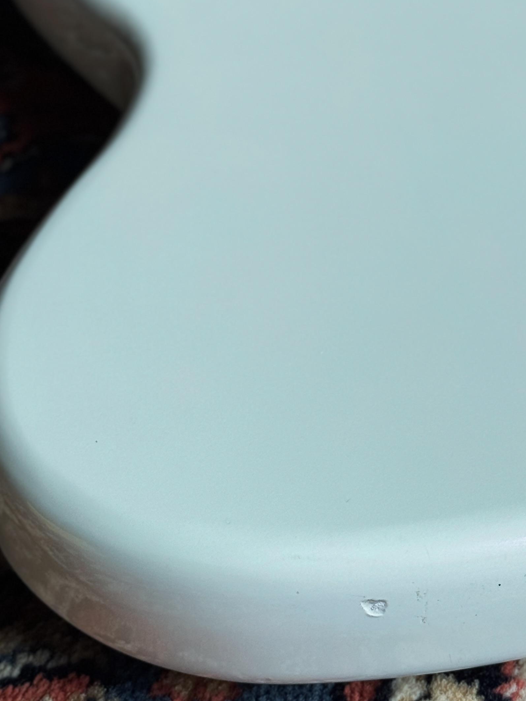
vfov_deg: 21.5
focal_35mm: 91
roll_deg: +2.2
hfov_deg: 16.2
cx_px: 398
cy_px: 240
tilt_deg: -34.4
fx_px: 1844
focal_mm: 6.76
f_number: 1.78
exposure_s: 1/121
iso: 100
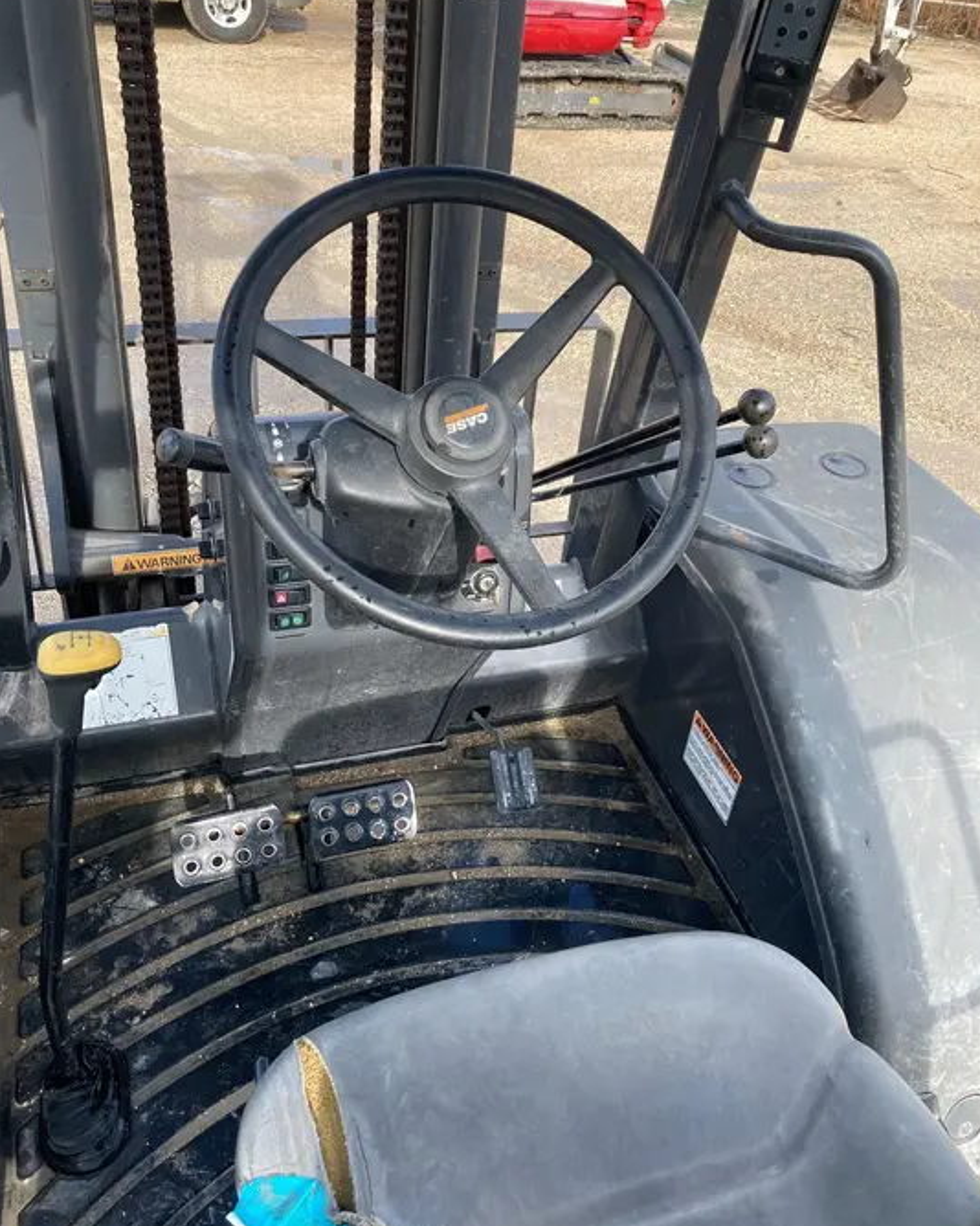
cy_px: 575
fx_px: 1088
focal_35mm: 30
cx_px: 501
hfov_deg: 48.5
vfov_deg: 58.7
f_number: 1.8
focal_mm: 3.99
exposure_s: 1/457
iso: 20
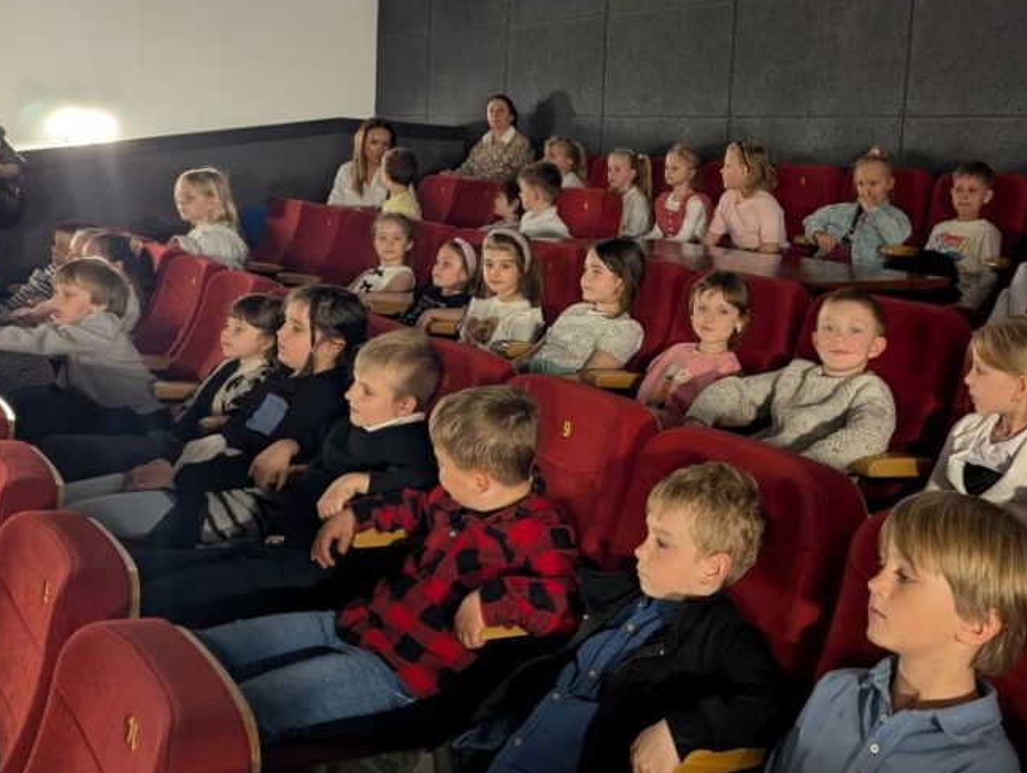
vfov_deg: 37.7
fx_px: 1129
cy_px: 317
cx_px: 690
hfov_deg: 48.1
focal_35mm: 38
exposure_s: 1/61.4
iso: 643
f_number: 1.85
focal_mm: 6.81
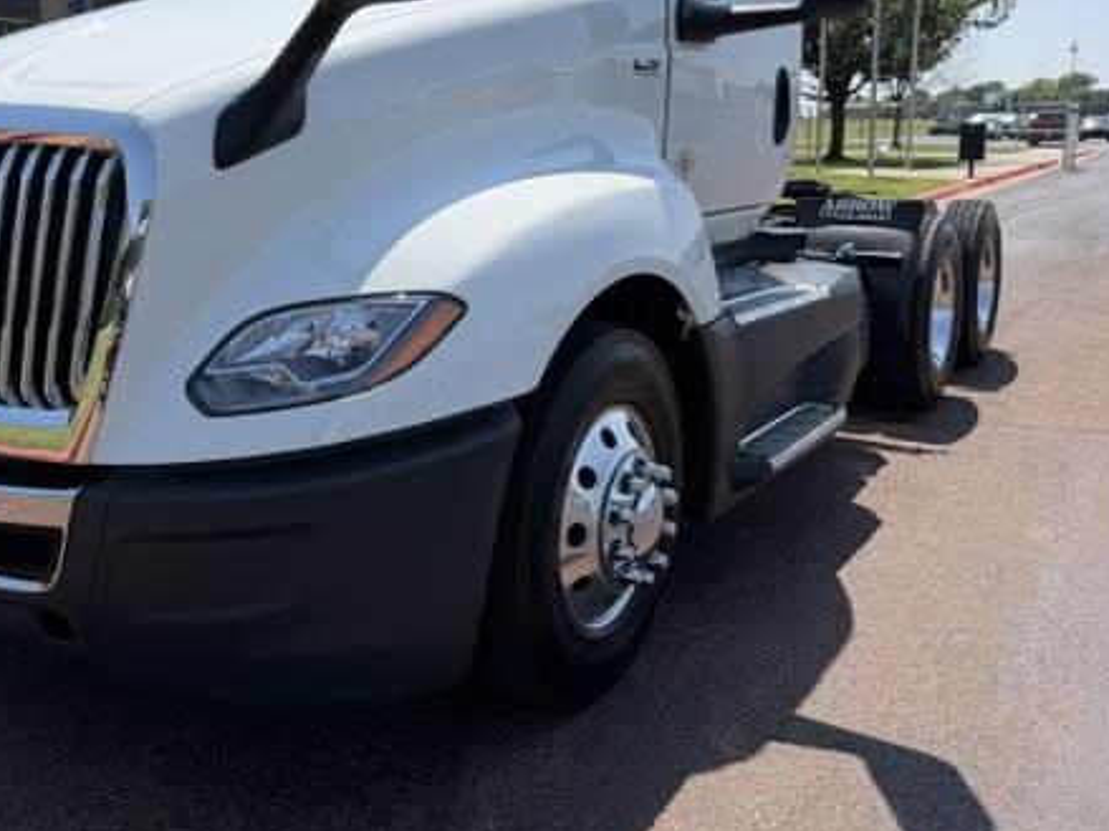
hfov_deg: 52.1
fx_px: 1121
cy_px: 280
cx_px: 412
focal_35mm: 35
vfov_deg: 40.2
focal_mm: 6.76
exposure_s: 1/4673
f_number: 1.78
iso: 80
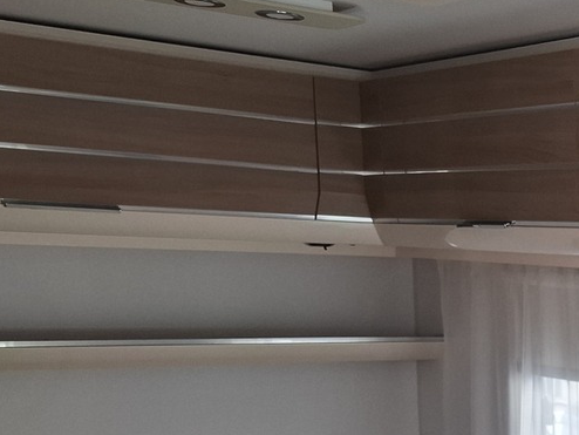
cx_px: 838
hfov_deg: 23.8
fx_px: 1121
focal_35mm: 67
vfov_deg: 20.6
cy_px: 516
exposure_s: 1/100
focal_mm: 5.54
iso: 50
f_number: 1.8
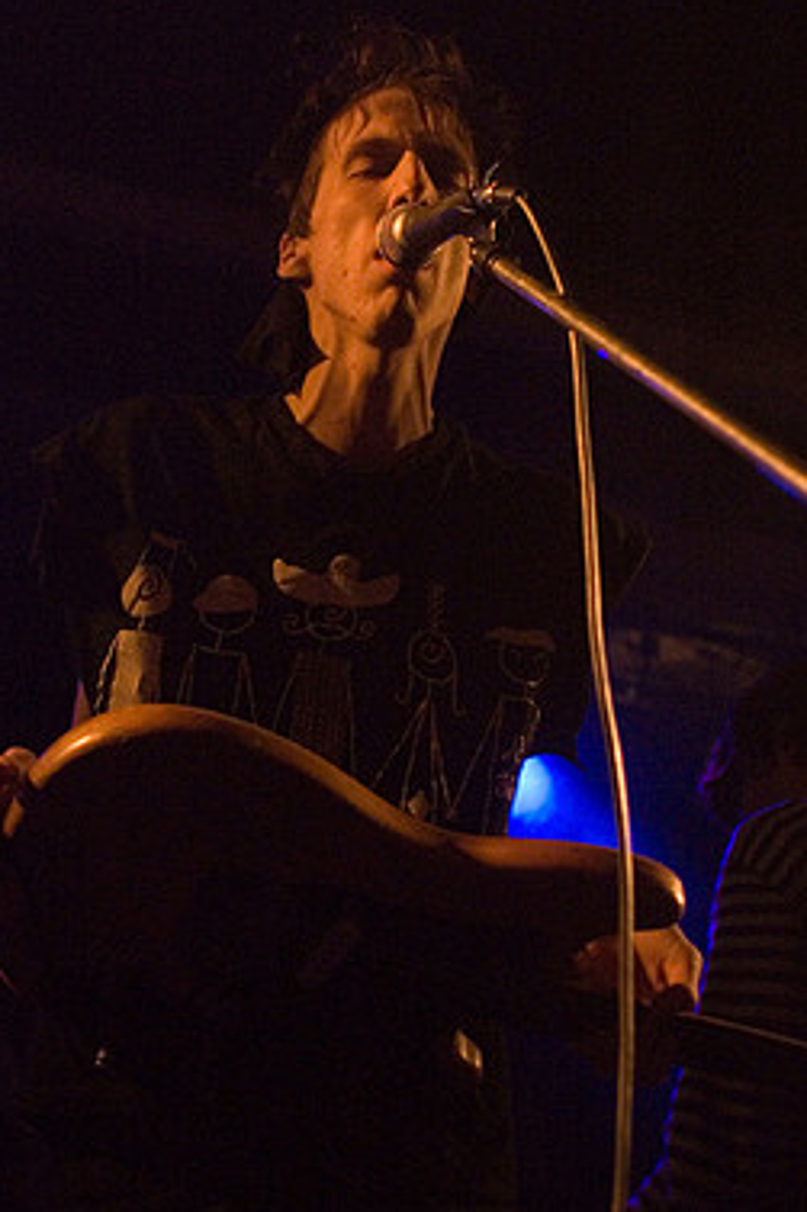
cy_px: 630
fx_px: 2107
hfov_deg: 21.7
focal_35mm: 63
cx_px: 365
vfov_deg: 32.1
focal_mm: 35
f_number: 2.8
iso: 1600
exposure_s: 1/25
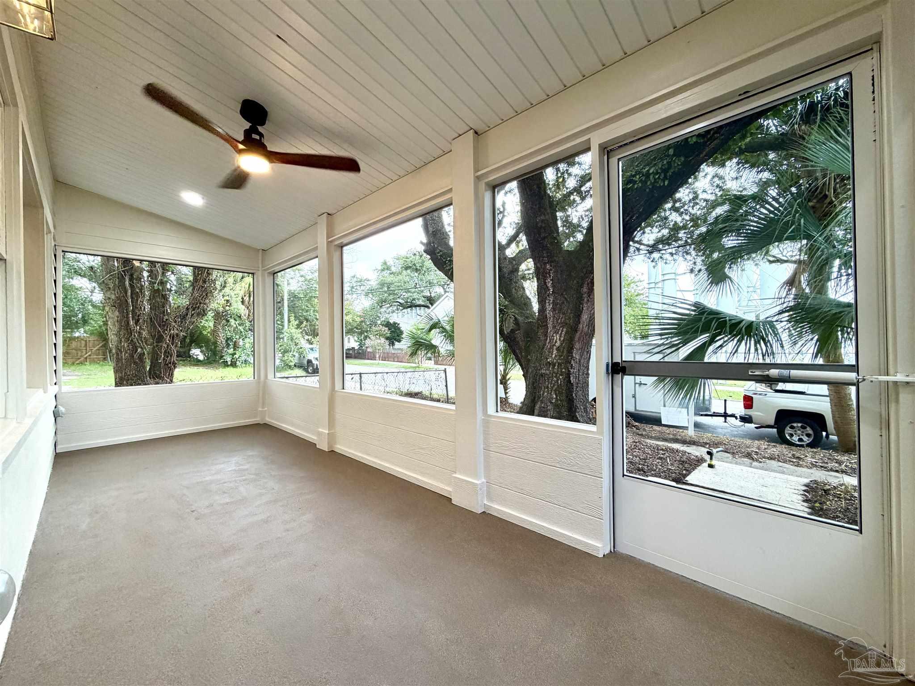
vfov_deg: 85.7
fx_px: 370
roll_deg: +1.1
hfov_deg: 102.1
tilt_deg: +0.4
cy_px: 343
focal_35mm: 14
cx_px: 458
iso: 160
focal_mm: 2.22
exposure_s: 1/120
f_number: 2.2
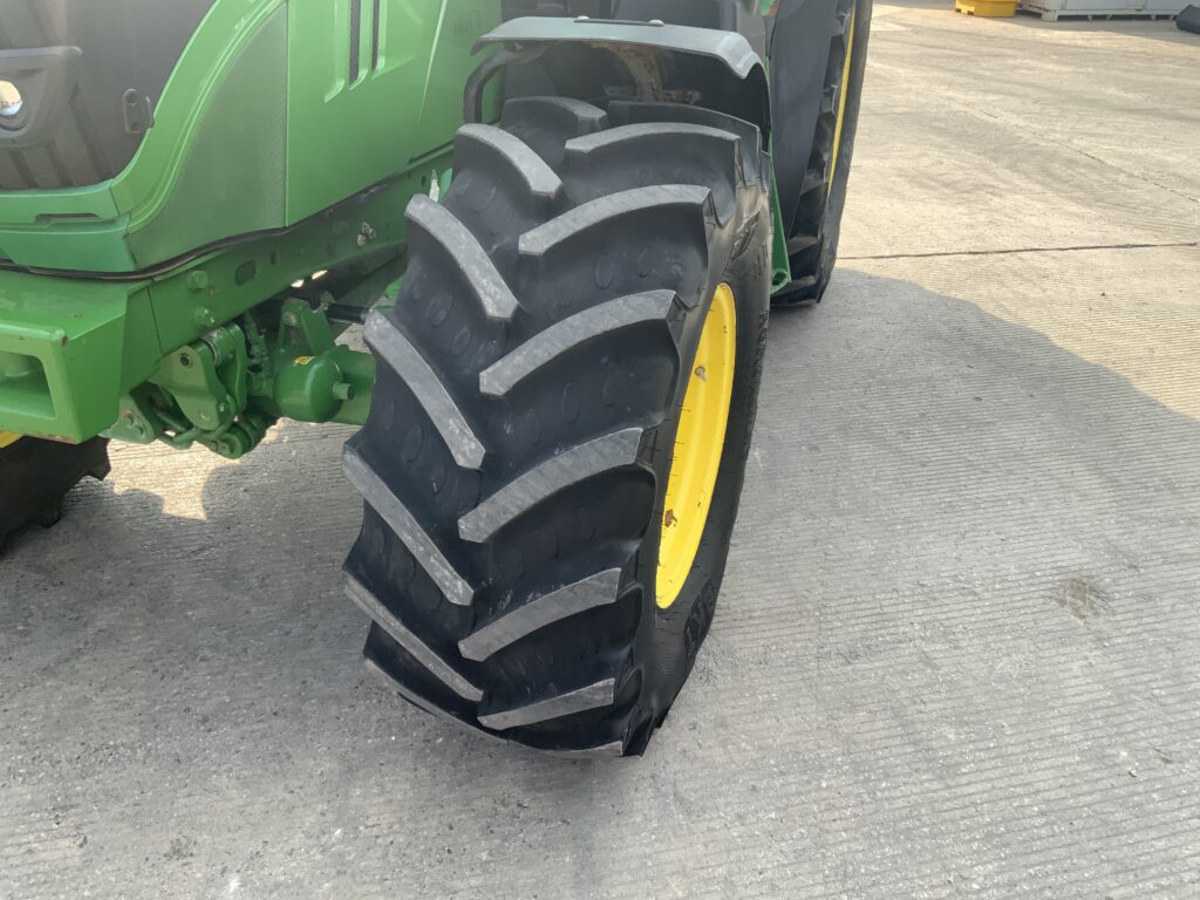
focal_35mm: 29
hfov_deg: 61.7
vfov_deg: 48.2
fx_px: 1005
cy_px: 450
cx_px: 600
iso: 16
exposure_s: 1/291
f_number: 1.8
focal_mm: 3
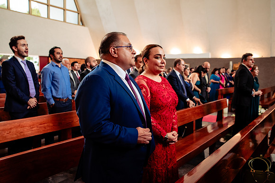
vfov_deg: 37.9
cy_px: 92
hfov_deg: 54.4
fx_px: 267
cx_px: 138
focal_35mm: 35
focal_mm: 35
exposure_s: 1/125
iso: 1600
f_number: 4.5
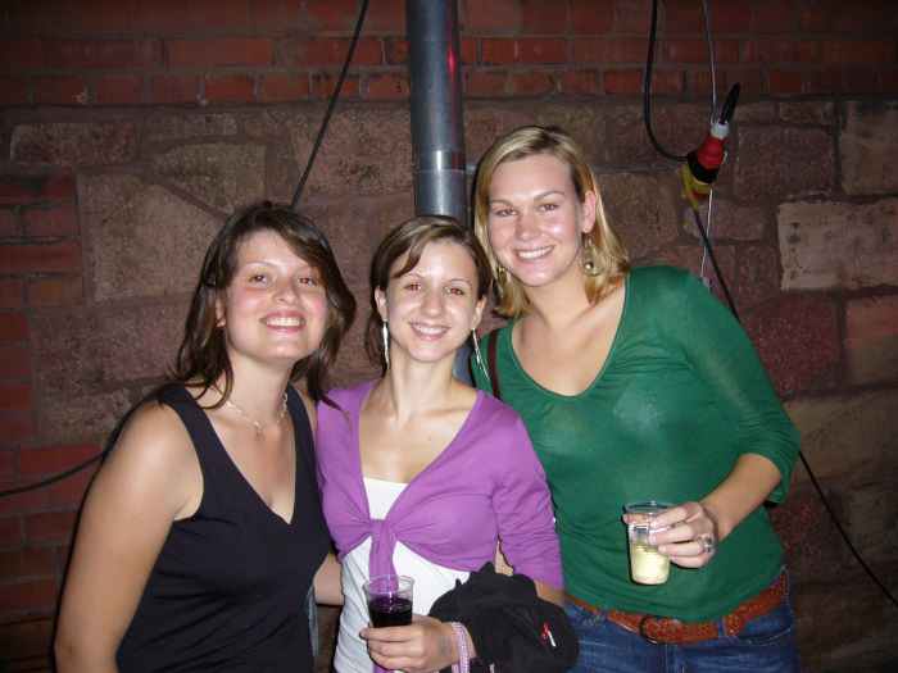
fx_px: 908
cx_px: 449
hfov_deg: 52.6
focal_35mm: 35
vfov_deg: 40.7
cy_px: 336
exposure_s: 1/60
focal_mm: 5.8
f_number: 2.8
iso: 160
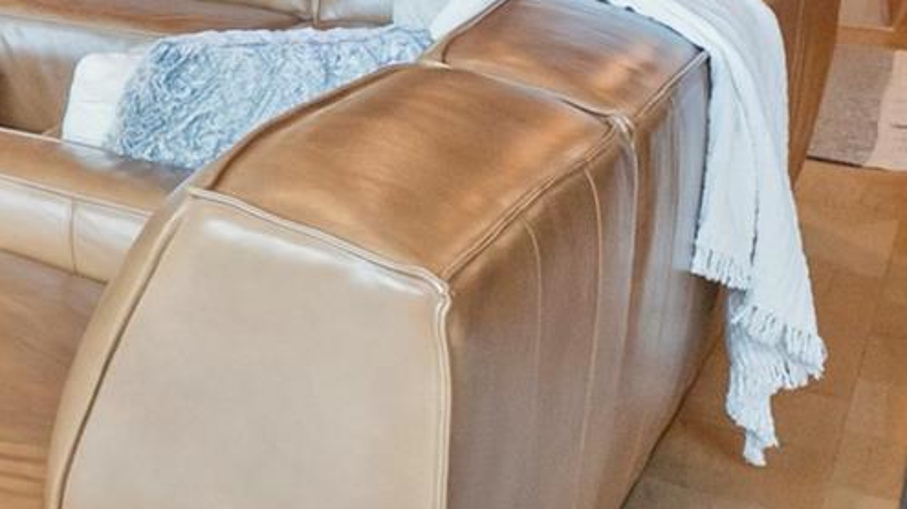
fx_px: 1563
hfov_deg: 20.1
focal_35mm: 65
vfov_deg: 16.8
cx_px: -823
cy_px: -259
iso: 800
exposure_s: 1/15
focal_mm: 10
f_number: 3.2
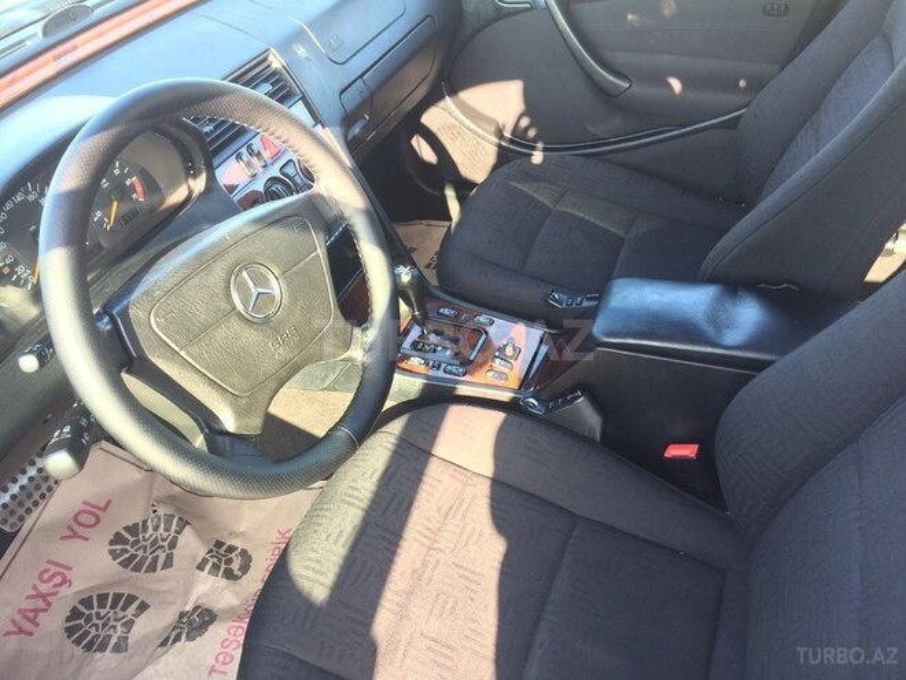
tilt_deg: -41.9
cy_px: 340
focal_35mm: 29
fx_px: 759
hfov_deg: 61.7
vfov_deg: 48.2
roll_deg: +7.1
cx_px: 453
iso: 32
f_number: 2.2
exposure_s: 1/33
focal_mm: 4.15
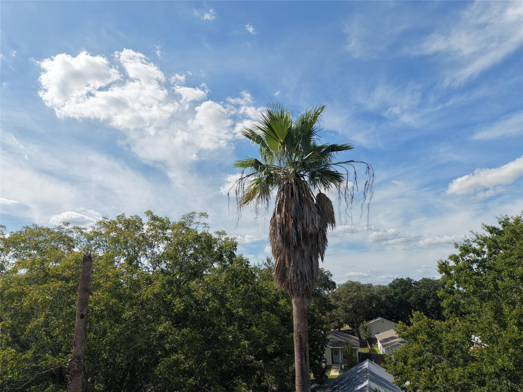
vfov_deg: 56.8
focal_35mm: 24
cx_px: 262
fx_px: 363
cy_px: 196
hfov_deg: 71.6
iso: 340
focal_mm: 8.67
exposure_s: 1/8000
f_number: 1.8
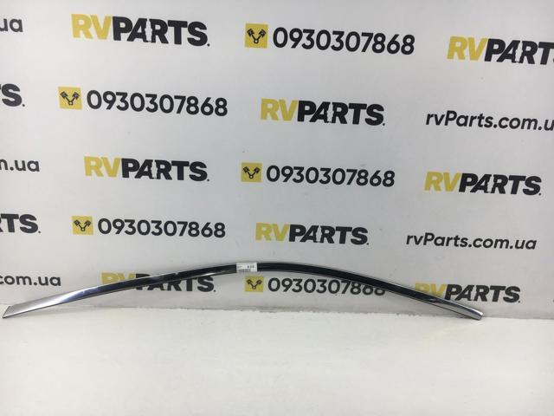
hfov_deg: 61.7
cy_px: 208
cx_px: 277
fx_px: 464
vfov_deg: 48.2
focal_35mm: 29
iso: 32
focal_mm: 4.15
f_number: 2.2
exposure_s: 1/100
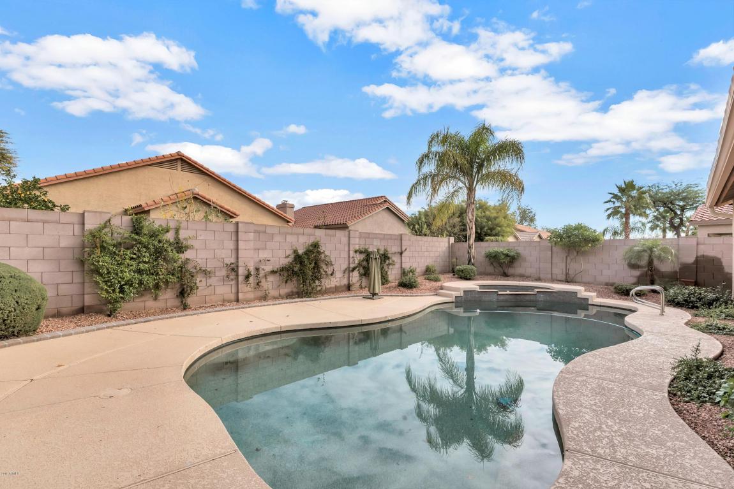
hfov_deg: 93.3
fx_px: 347
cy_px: 244
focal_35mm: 17
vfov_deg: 70.5
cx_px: 367
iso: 400
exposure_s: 1/640
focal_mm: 17
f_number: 13
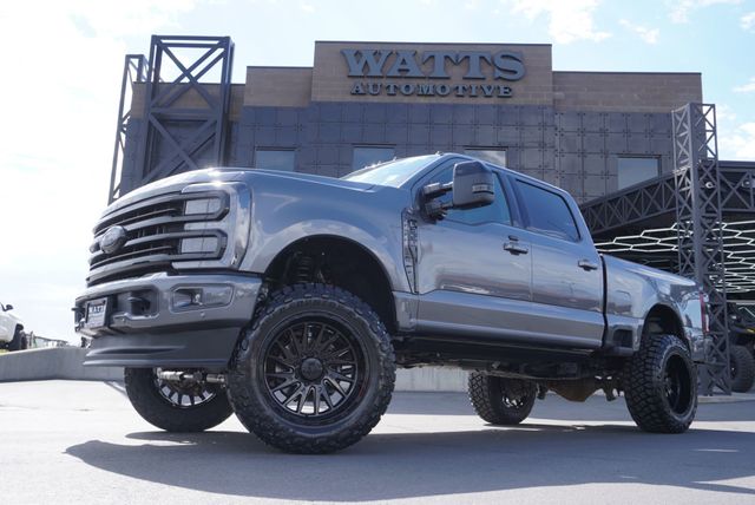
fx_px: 661
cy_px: 252
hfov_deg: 59.4
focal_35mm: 32
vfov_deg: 41.8
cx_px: 378
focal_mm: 21
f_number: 6.3
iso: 100
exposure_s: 1/160
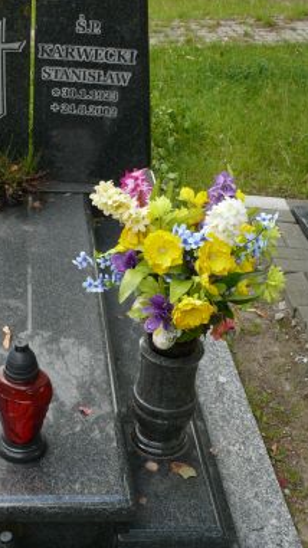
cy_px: 295
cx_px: 66
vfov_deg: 42.9
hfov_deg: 24.5
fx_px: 698
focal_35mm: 48
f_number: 4
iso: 100
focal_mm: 7.4
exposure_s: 1/125
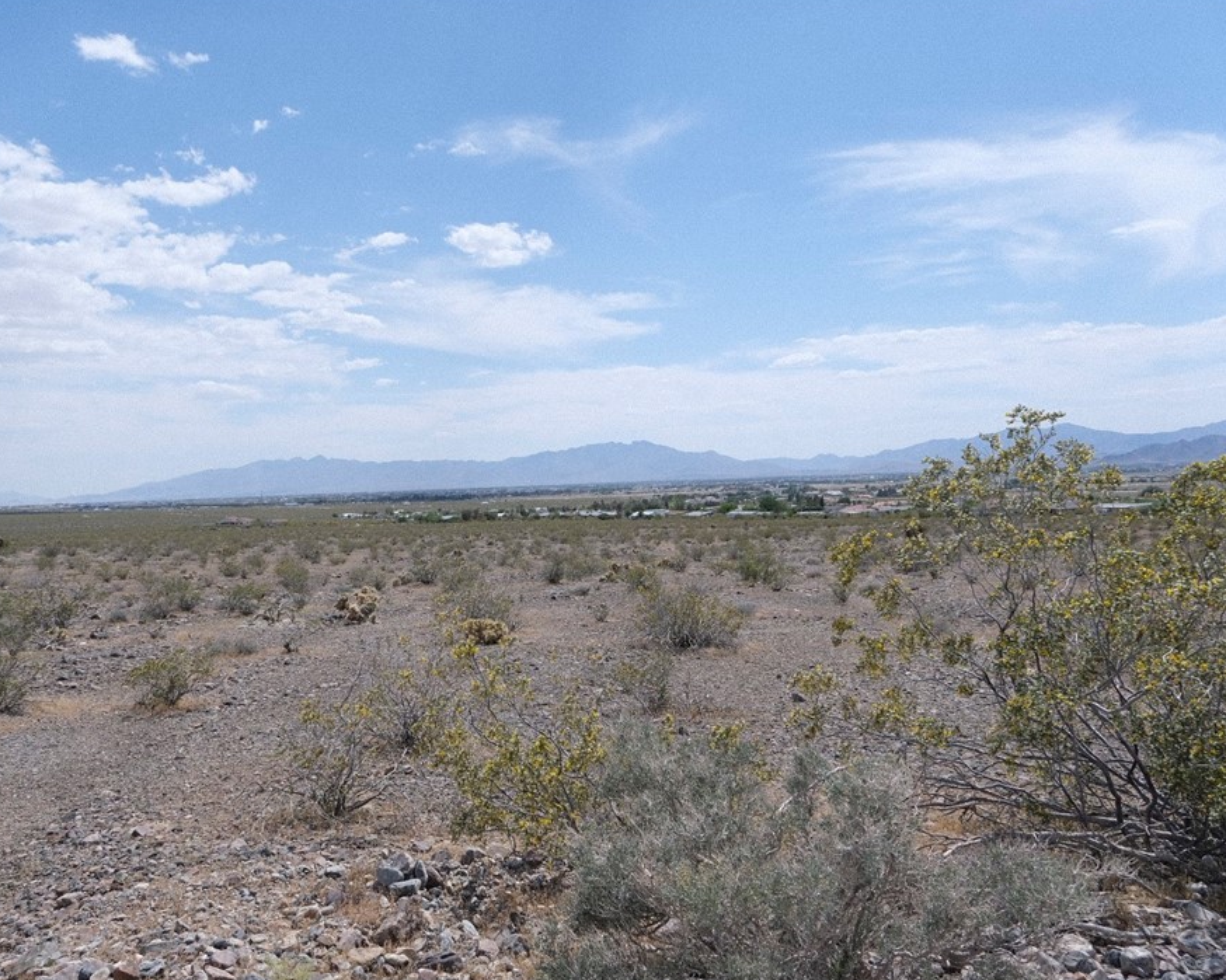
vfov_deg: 51.5
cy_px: 494
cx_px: 488
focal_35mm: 28
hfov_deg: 61.7
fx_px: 1016
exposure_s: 1/500
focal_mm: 16
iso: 160
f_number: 7.1
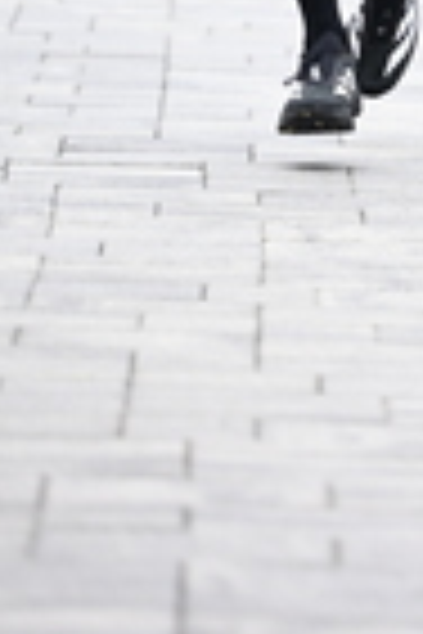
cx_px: 709
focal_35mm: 604
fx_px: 10645
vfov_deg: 3.4
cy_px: -225
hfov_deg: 2.3
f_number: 2.8
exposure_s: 1/1600
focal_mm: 155
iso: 1250
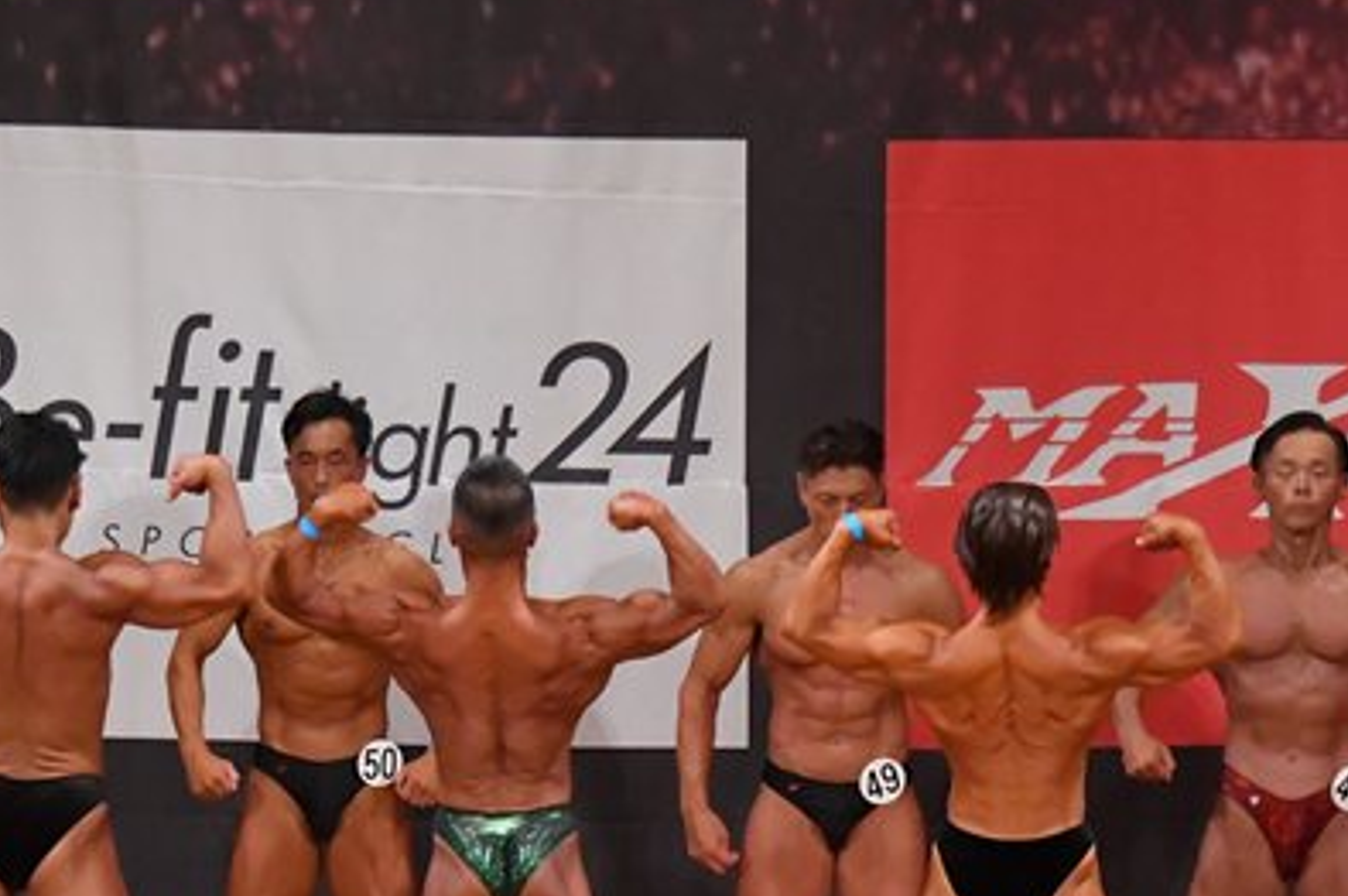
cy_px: 725
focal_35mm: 295
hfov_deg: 7.0
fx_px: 11037
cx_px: 847
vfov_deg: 4.6
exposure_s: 1/400
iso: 6400
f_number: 5.6
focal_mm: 100
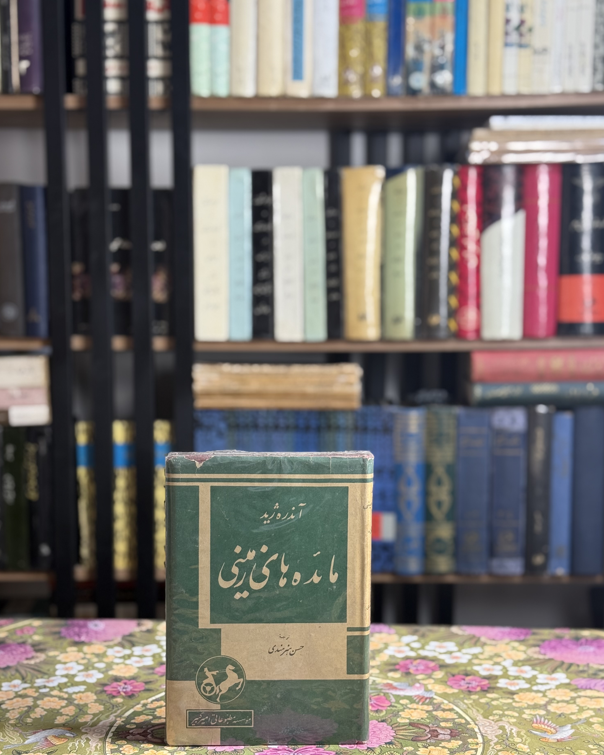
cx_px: 303
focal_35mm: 51
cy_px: 401
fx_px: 1140
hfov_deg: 29.7
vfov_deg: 36.6
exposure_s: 1/50
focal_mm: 6.76
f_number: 1.78
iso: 64
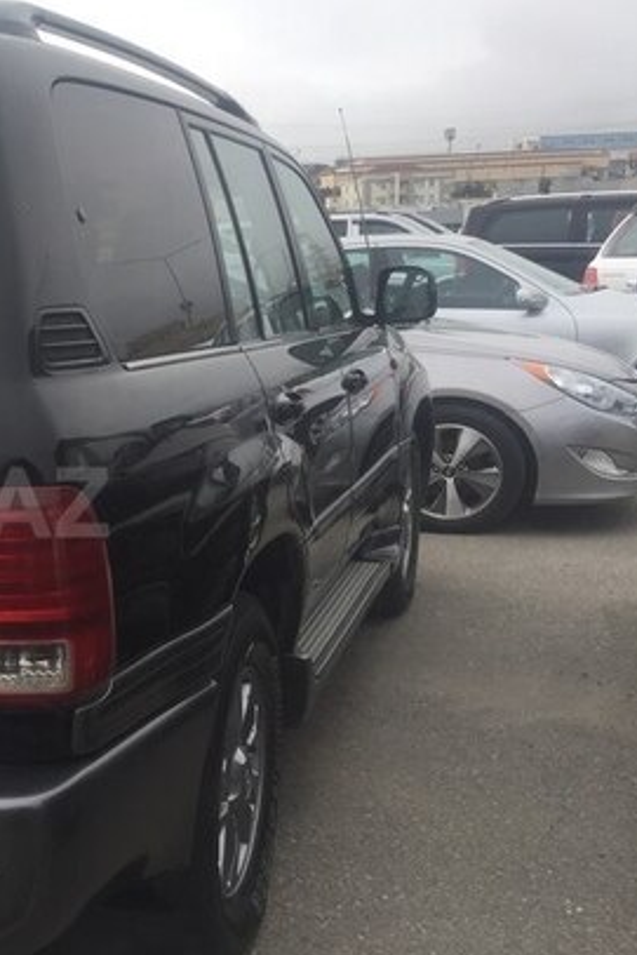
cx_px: -132
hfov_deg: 24.8
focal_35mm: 49
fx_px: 1299
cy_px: 502
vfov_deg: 40.3
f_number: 2.2
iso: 32
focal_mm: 4.15
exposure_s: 1/842
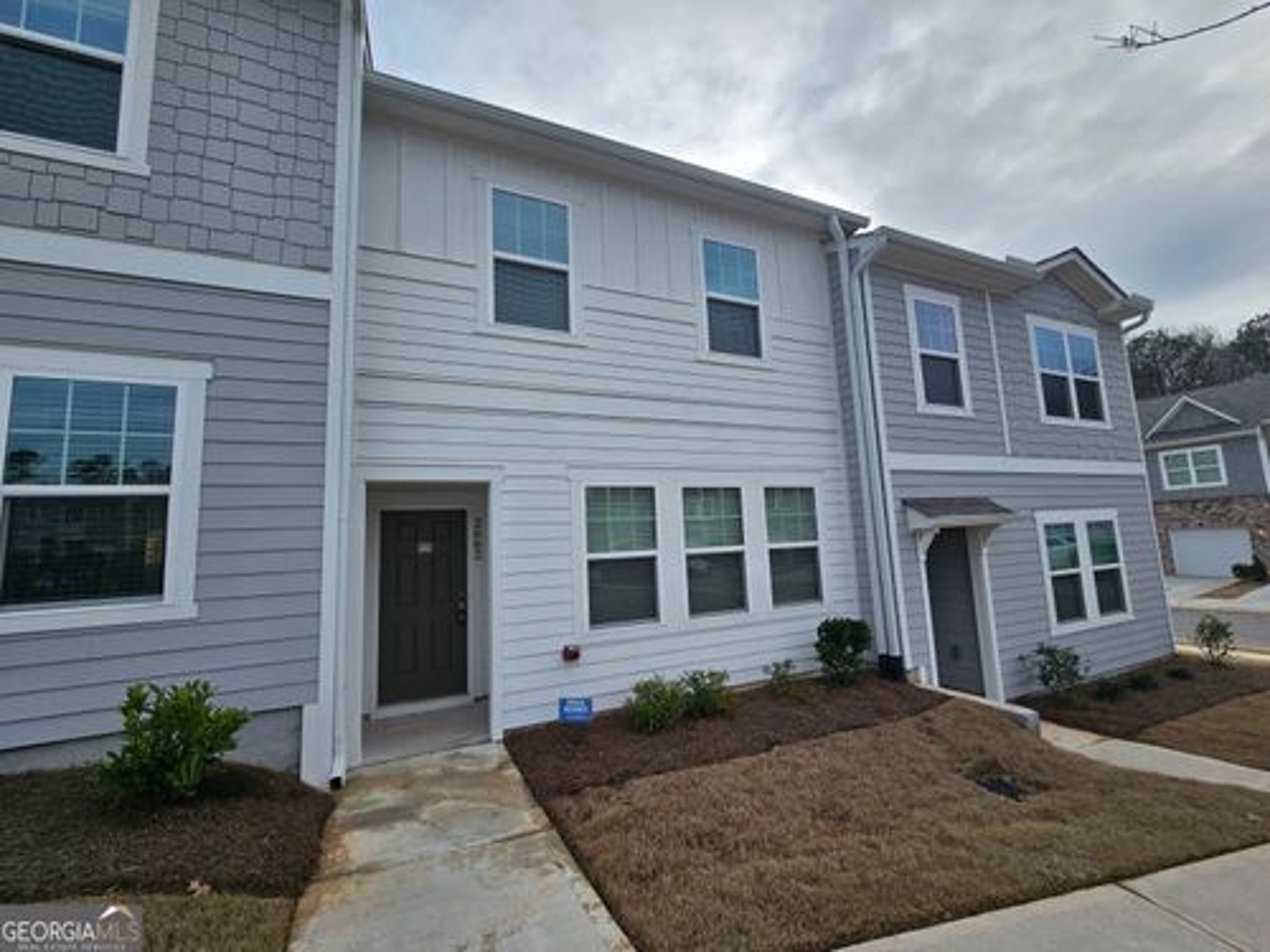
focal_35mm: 13
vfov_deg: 89.9
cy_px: 476
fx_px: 477
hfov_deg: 106.2
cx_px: 635
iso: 50
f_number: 2.2
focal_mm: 2.2
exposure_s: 1/1636
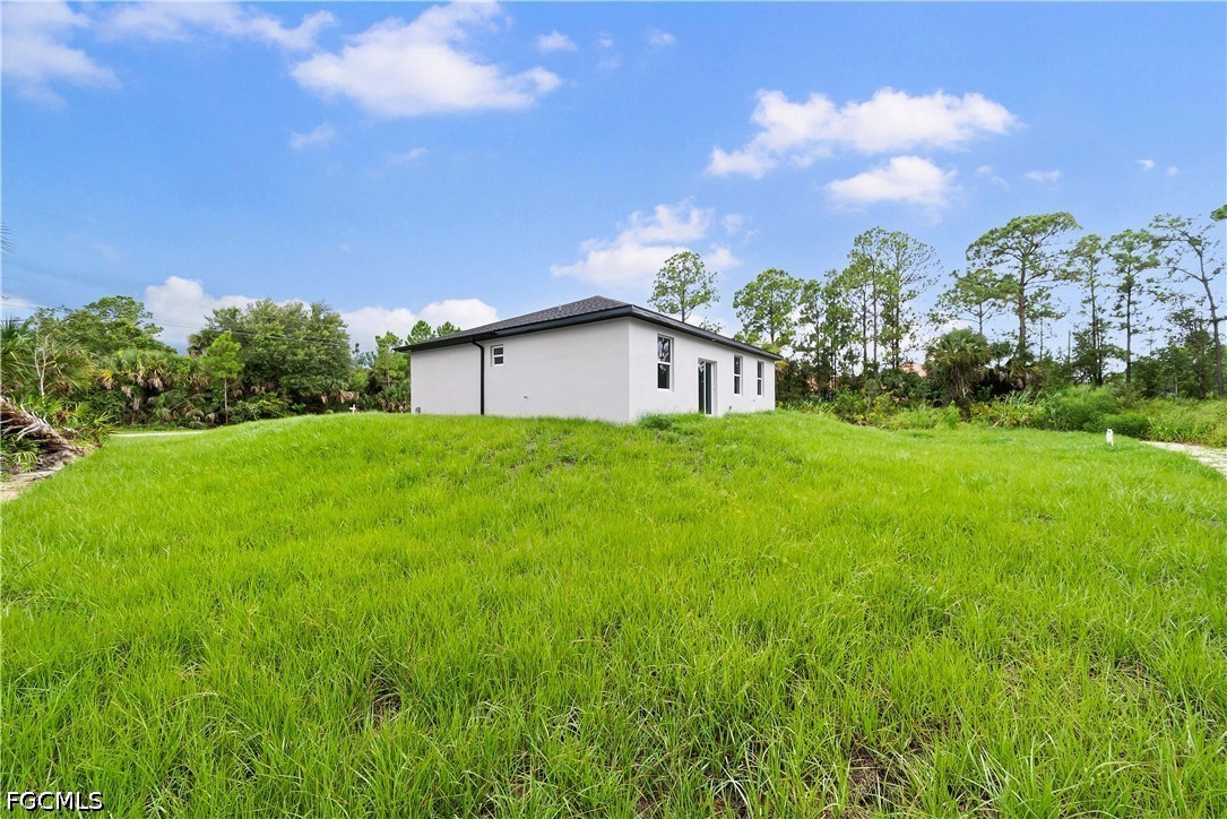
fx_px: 409
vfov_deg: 90.0
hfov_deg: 112.6
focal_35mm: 12
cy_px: 410
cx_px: 614
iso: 200
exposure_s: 1/50
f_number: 9
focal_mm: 12
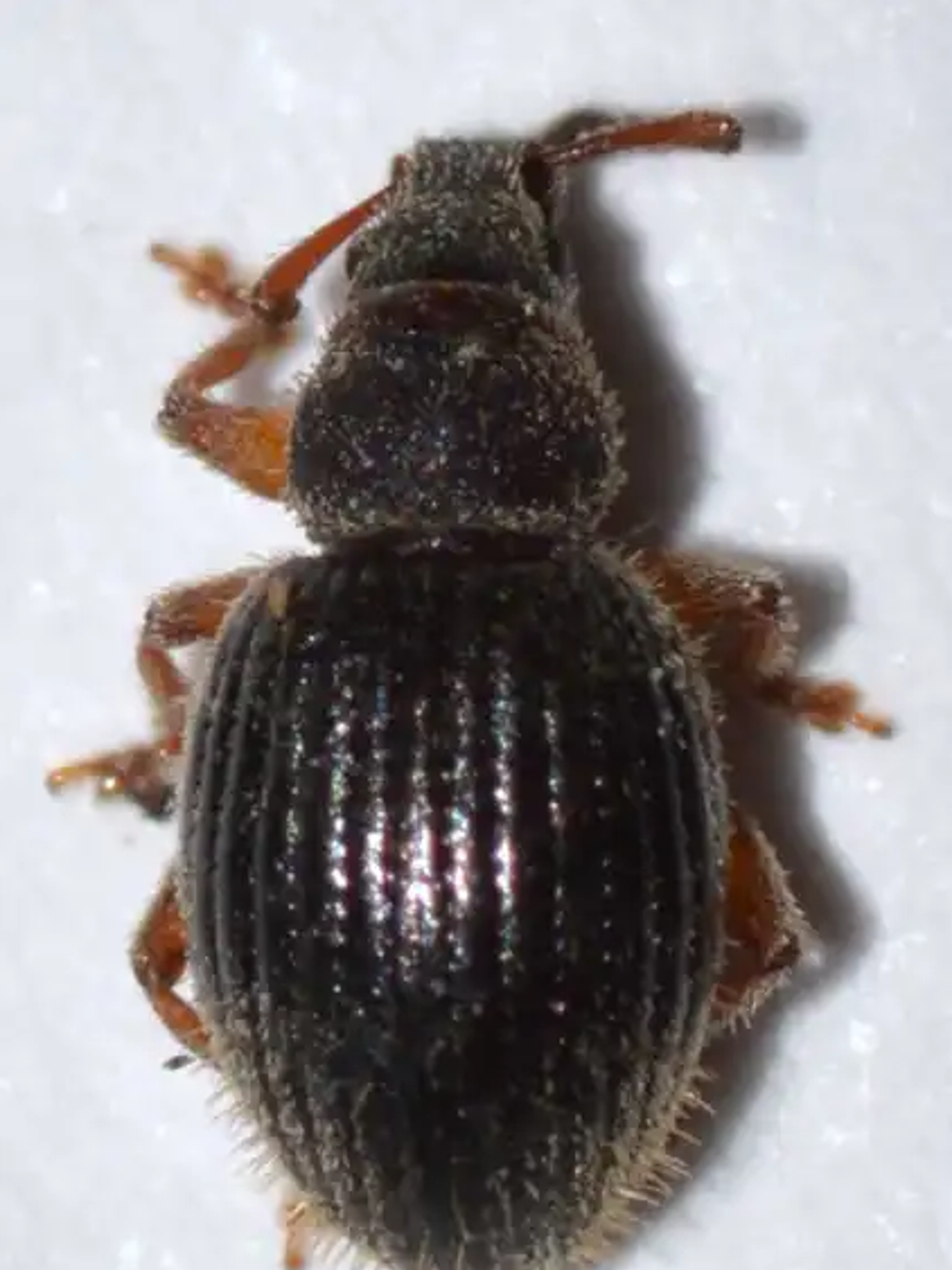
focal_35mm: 164
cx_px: 478
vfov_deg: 12.0
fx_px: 6016
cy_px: 713
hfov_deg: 9.0
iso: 100
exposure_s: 1/200
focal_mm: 100
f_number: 22
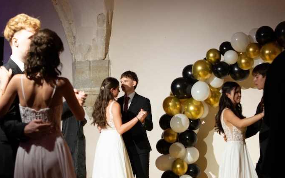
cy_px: 106
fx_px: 715
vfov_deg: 14.2
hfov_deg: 22.5
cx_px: 127
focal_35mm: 92
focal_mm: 34
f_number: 4
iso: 400
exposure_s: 1/60
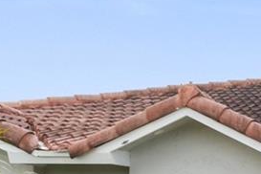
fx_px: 638
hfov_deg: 19.0
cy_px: 212
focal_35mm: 88
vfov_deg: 15.0
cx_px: 437
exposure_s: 1/60
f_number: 9
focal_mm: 10
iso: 100
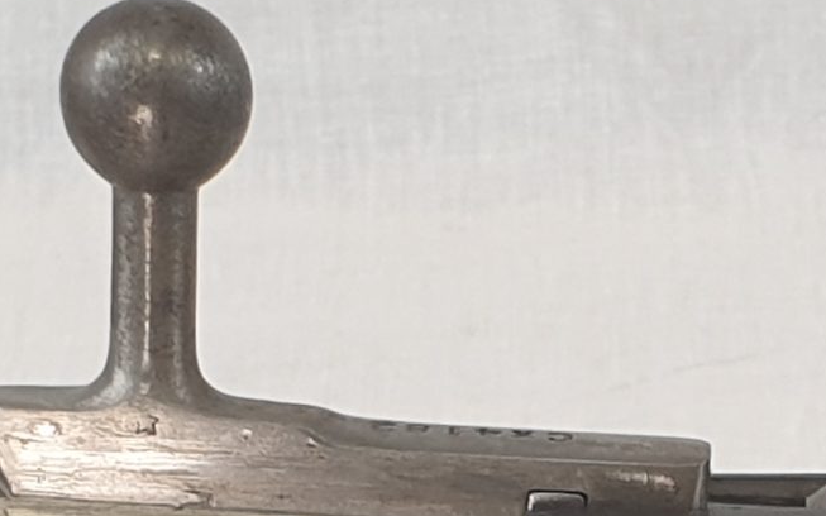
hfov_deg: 19.2
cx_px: 582
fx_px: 2431
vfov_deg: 11.8
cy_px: 689
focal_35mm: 108
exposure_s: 1/50
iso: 64
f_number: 2.4
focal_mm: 4.3
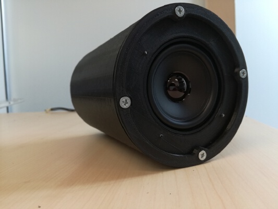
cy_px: 104
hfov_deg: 65.3
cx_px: 139
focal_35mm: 27
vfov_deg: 51.4
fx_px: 217
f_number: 2
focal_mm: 3.79
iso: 80
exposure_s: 1/33.3
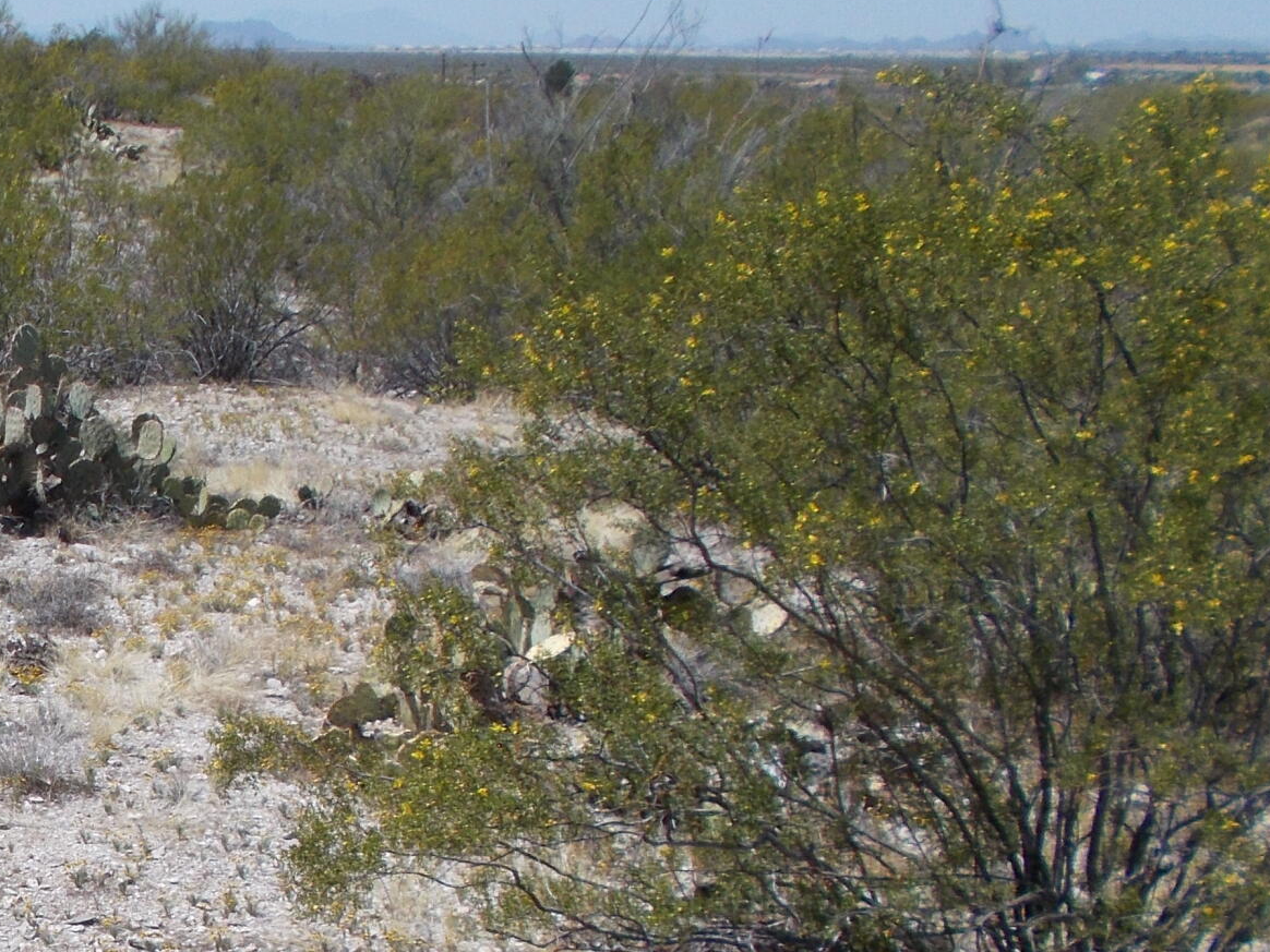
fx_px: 2458
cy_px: 748
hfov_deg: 25.9
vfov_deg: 21.7
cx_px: -249
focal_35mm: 67
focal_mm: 4.6
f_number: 8
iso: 80
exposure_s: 1/250
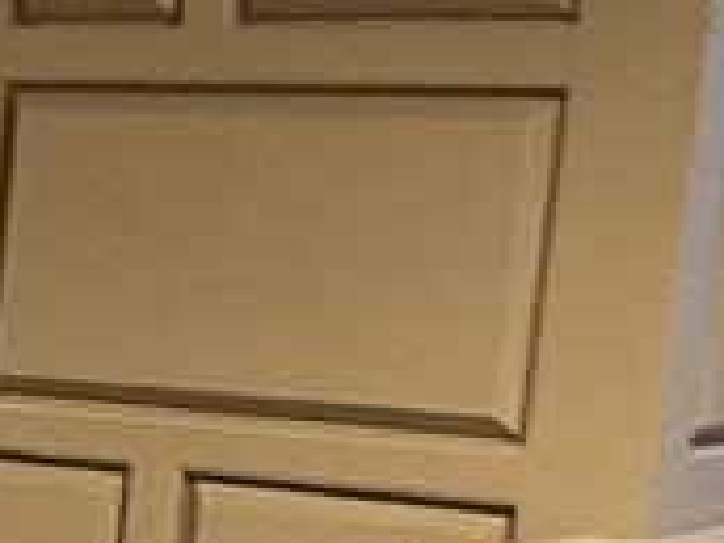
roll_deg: +0.2
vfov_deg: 9.4
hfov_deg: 10.5
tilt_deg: -12.1
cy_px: 741
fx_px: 3242
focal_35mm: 155
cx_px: -1158
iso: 500
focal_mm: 4.2
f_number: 1.6
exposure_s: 1/40
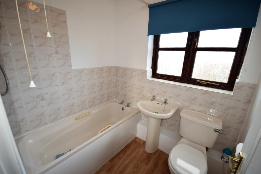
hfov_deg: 100.4
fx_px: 109
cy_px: 87
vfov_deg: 77.3
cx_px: 130
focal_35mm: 15
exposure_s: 1/100
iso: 800
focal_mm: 10
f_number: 5
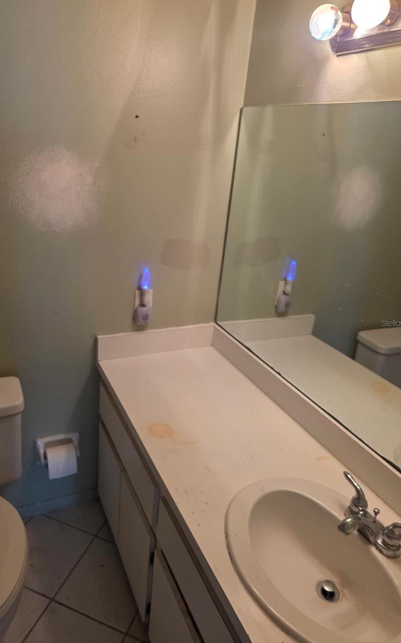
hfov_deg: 49.1
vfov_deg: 72.6
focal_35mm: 25
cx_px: 173
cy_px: 323
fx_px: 437
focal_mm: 6.25
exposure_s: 1/120
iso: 250
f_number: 1.7
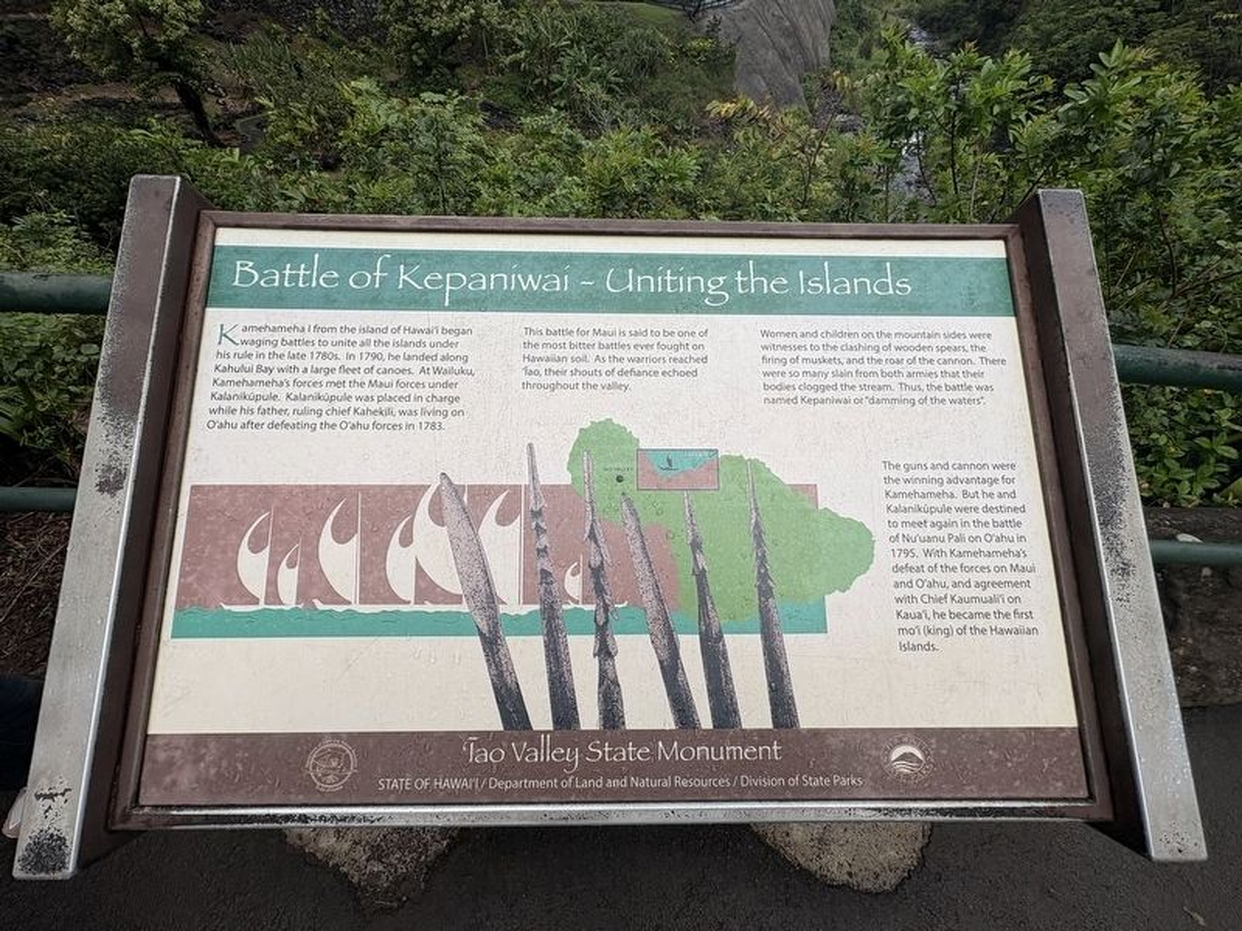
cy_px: 466
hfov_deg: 102.1
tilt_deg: -50.5
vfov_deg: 85.7
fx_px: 502
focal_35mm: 14
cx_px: 621
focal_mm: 2.22
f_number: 2.2
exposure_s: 1/2028
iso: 50
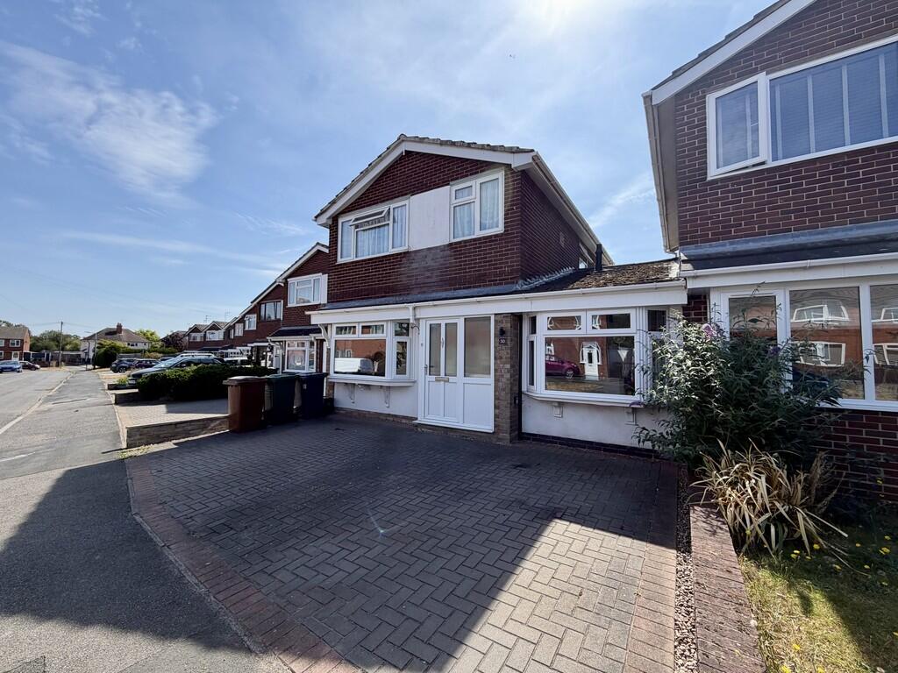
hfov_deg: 102.1
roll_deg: +0.0
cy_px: 336
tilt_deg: +2.1
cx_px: 449
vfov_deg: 85.7
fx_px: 363
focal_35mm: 14
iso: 20
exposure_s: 1/853
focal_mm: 2.22
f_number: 2.2
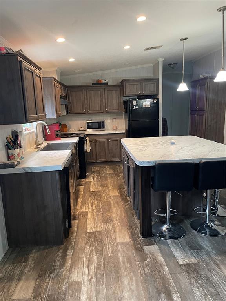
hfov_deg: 53.1
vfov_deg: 67.3
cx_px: 113
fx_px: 226
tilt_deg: -10.5
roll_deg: +2.8
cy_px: 150
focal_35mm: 26
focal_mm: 4.2
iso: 320
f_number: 1.6
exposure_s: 1/60
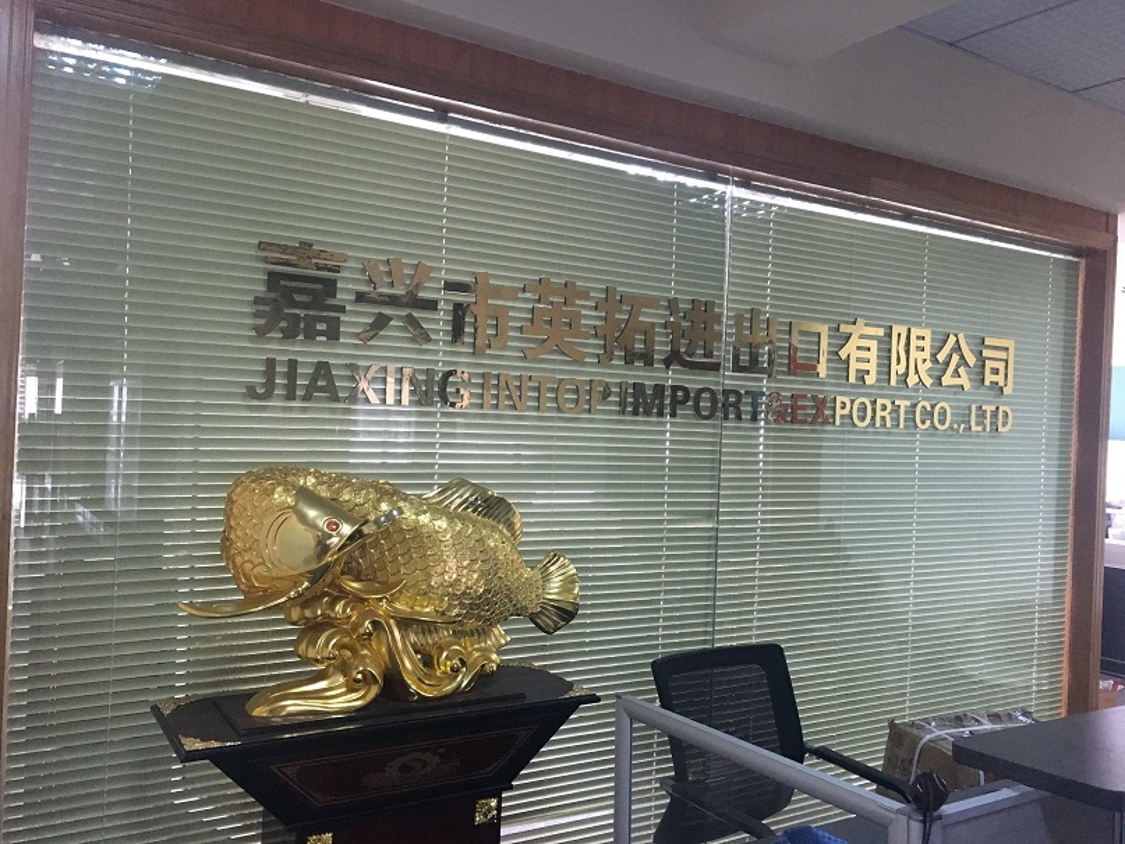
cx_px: 562
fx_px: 942
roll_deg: -1.9
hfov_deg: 61.7
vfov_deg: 48.2
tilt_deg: -0.2
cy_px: 422
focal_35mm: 29
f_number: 2.2
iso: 250
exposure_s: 1/25
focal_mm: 4.15
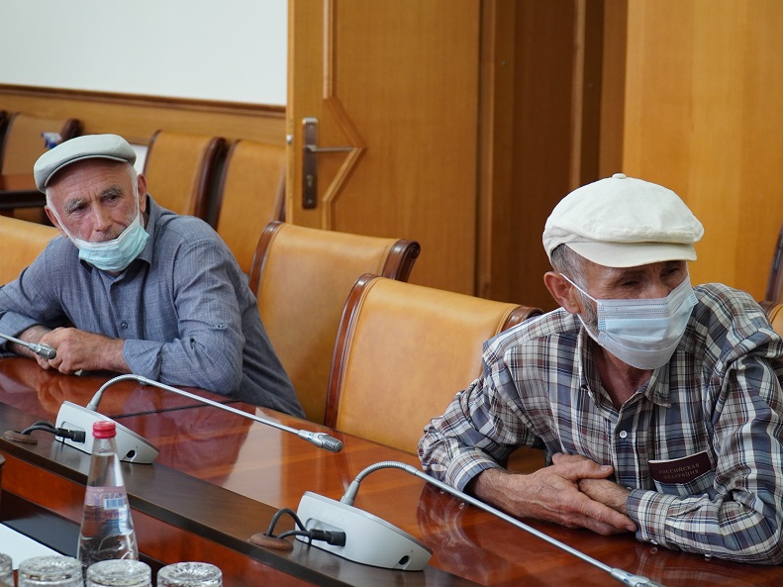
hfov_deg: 27.6
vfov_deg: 20.8
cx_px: 381
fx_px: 1595
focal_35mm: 71
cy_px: 294
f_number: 4
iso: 1000
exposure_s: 1/160
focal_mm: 43
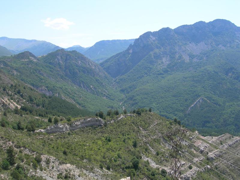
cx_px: 120
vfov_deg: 37.7
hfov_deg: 49.0
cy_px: 90
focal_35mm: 38
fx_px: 263
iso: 50
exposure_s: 1/365
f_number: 4.8
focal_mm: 7.8
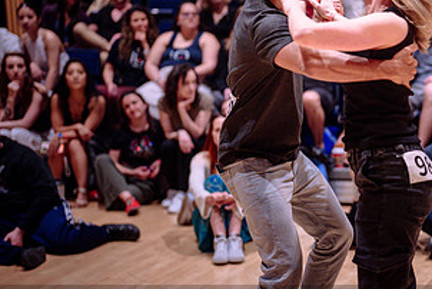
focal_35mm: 96
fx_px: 1153
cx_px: 401
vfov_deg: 14.3
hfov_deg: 20.7
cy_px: 137
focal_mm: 50
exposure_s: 1/250
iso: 1600
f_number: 1.4
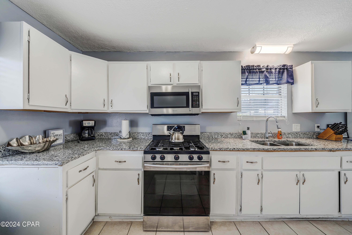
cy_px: 118
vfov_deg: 90.0
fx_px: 117
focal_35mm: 12
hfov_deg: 112.6
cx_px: 176
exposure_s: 1/13
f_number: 5.6
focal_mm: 12
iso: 100
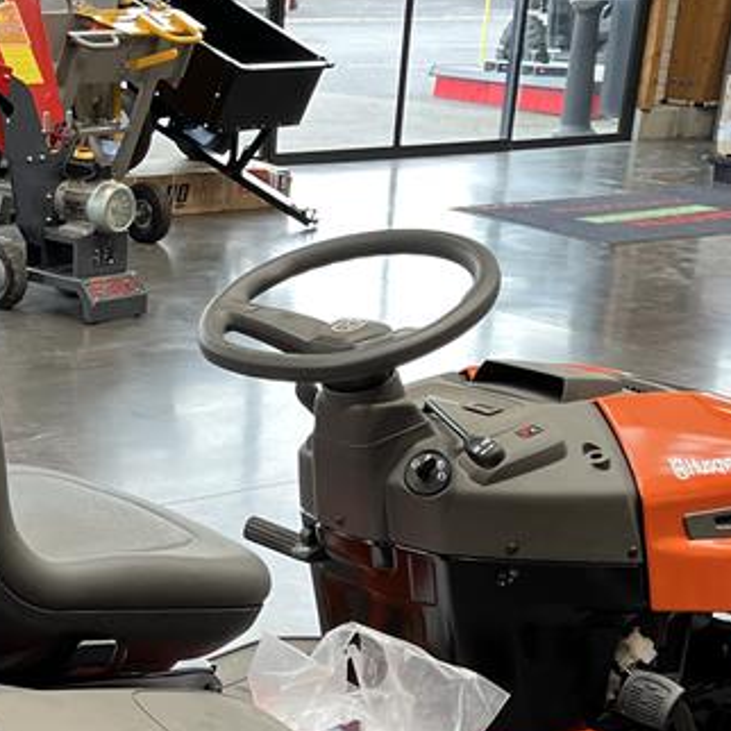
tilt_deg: -25.7
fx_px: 1744
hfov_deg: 23.2
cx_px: 114
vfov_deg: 22.6
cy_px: 749
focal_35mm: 73
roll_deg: -1.5
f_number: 1.6
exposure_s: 1/100
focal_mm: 5.1
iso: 80
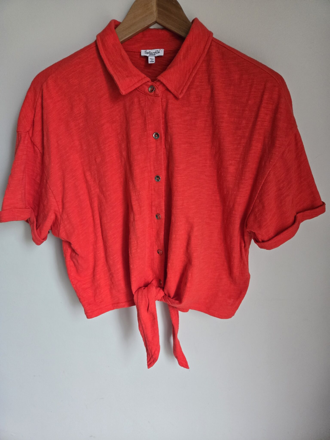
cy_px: 220
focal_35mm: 23
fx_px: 292
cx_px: 165
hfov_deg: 58.9
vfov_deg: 73.9
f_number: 1.8
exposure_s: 1/120
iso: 640
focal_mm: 5.4
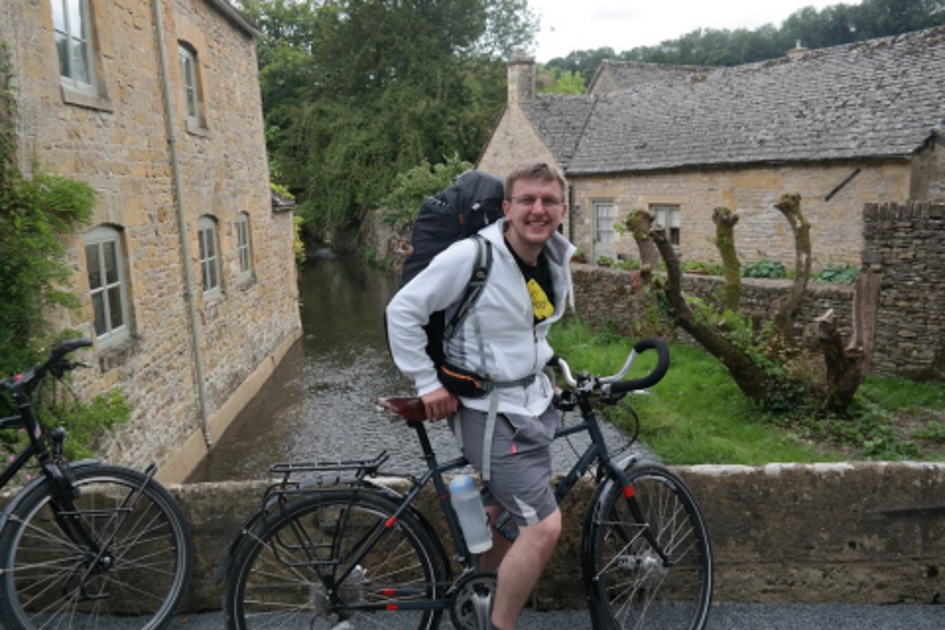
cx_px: 472
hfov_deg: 61.9
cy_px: 315
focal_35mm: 30
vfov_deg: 43.6
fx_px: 787
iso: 100
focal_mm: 20
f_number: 5.6
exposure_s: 1/200
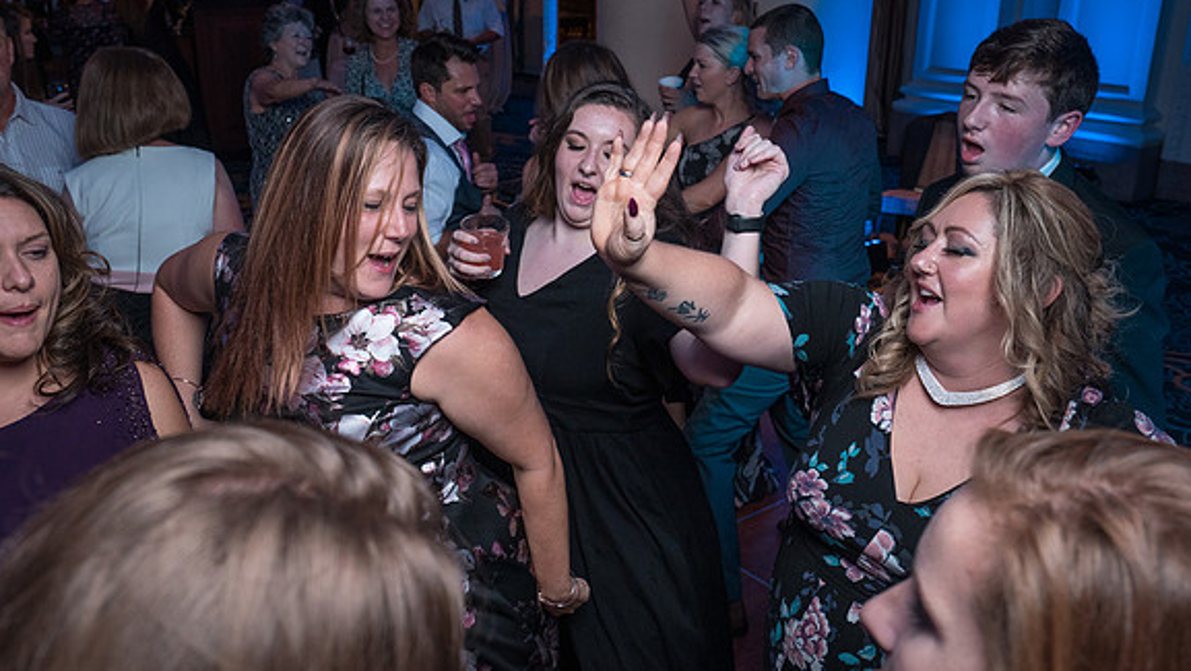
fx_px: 1074
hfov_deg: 57.9
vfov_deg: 34.7
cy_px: 334
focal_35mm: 34
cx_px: 551
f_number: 5.6
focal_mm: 30
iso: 2000
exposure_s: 1/200
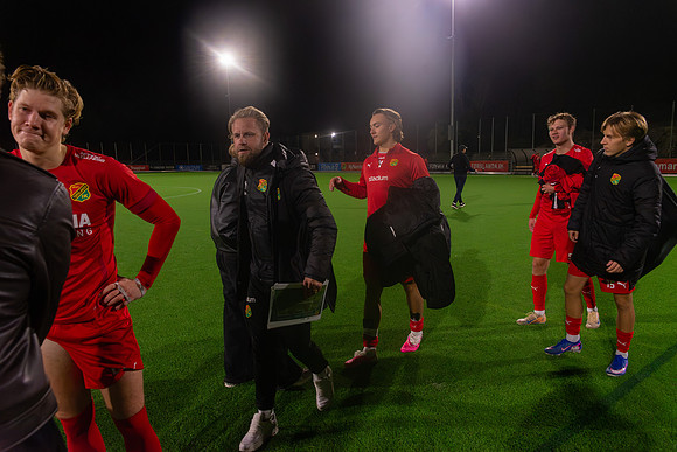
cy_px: 226
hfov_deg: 72.3
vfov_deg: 52.0
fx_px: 463
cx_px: 338
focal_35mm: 25
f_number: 4
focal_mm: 24
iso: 6400
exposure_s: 1/320
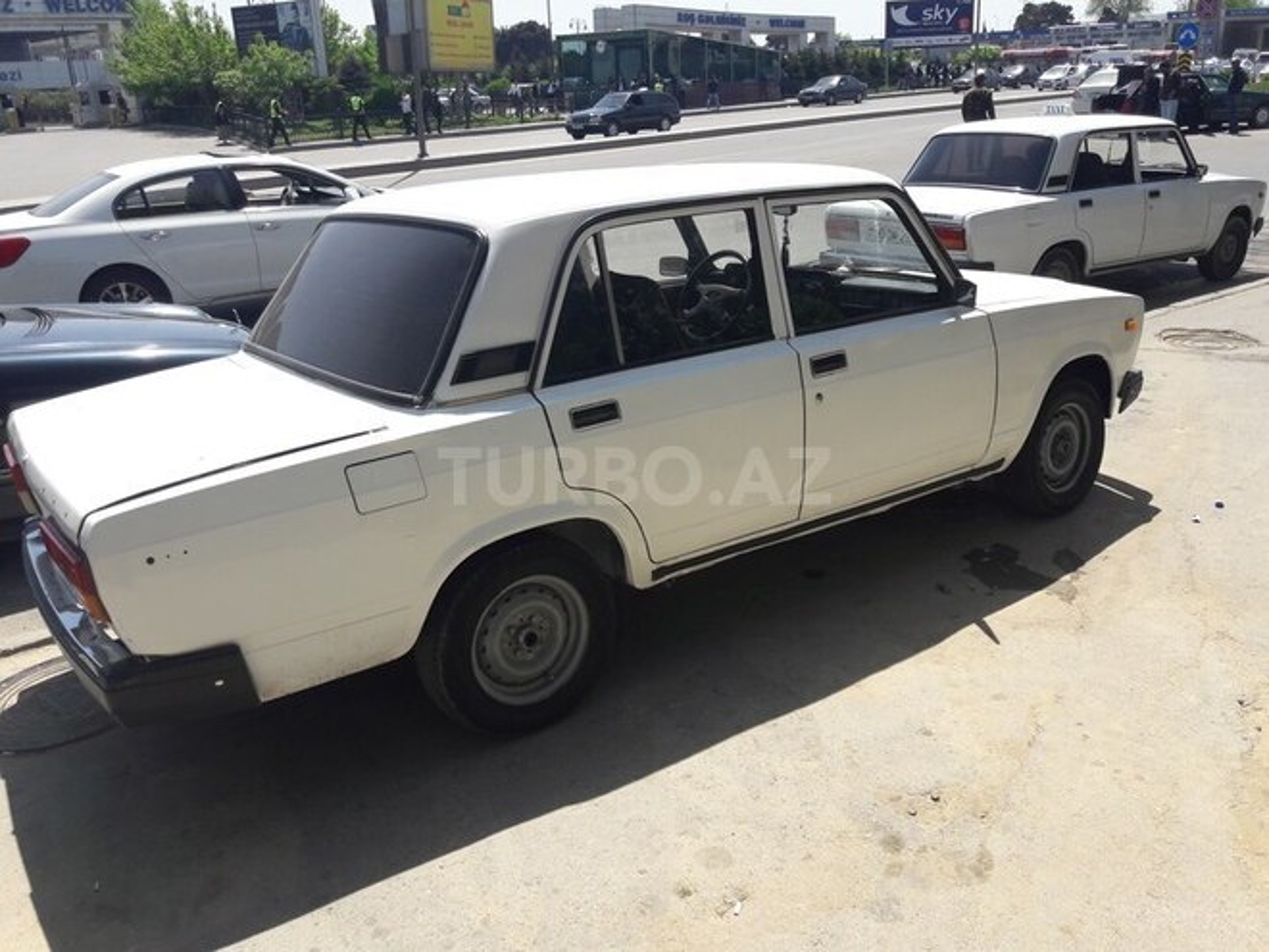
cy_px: 476
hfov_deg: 63.4
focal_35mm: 28
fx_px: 1026
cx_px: 634
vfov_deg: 49.7
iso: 40
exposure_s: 1/1368
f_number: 1.9
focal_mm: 3.7
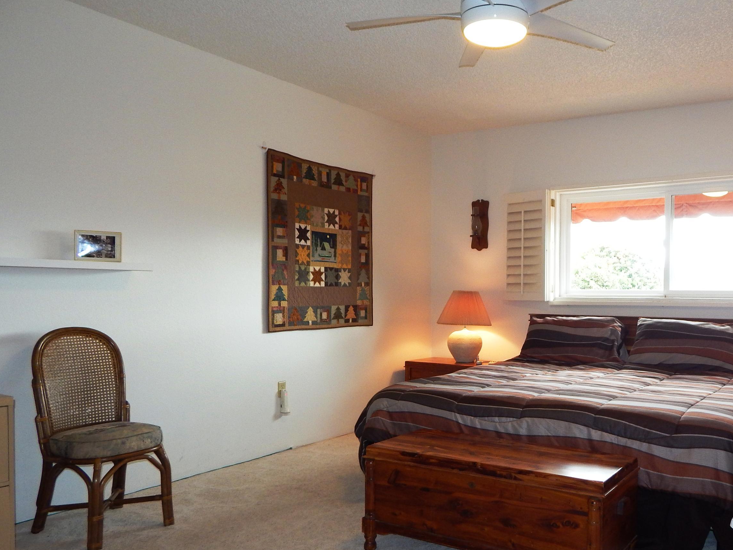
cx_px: 482
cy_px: 316
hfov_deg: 60.4
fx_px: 614
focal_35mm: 29
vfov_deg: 48.1
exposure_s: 1/30
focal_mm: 4
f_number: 3
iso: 160
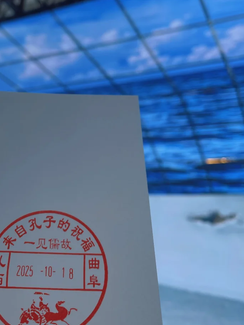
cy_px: 123
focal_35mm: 41
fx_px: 385
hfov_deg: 34.7
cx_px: 76
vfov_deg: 45.4
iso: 32
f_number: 1.6
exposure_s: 1/112
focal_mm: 4.2
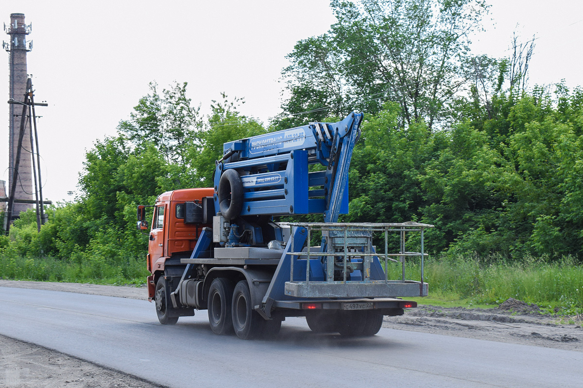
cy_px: 194
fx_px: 972
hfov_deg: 33.4
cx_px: 292
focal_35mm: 60
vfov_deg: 22.6
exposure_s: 1/250
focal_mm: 40
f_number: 8
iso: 320
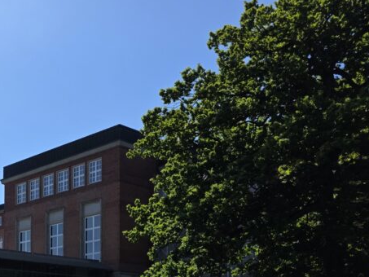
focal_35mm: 52
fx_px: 554
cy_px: 309
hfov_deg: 33.6
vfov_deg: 25.8
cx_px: -2
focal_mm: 6.3
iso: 80
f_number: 1.7
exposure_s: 1/7333
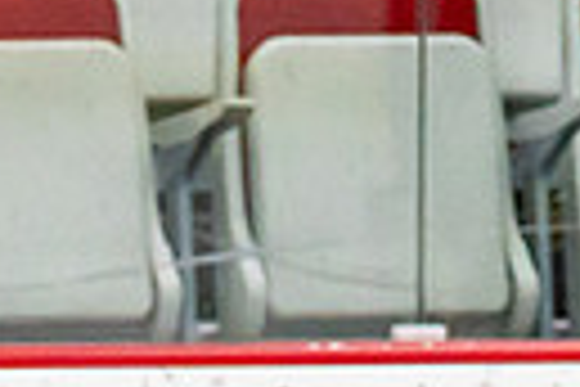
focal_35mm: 1518
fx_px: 24455
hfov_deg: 1.4
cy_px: 799
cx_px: -284
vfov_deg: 0.9
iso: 3200
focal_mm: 178
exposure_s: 1/1250
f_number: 2.8
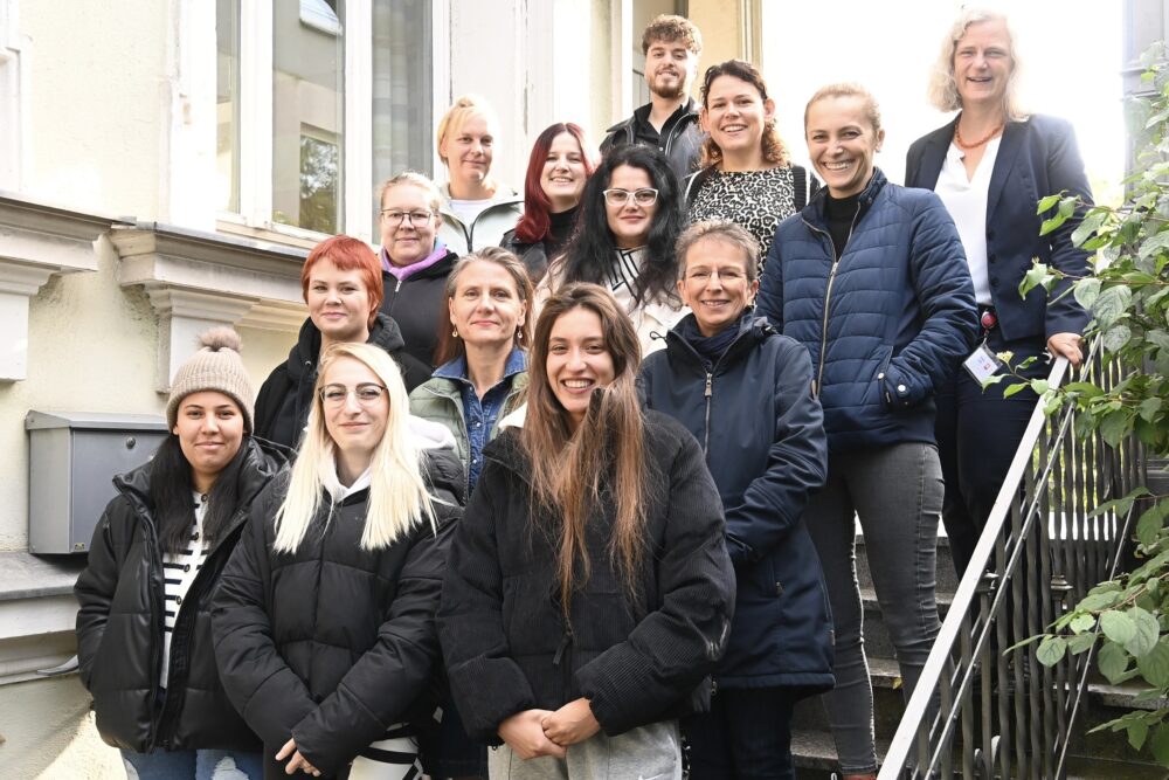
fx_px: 1299
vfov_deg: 33.4
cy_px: 390
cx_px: 584
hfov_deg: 48.5
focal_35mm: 40
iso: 3200
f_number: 9
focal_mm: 40
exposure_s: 1/320
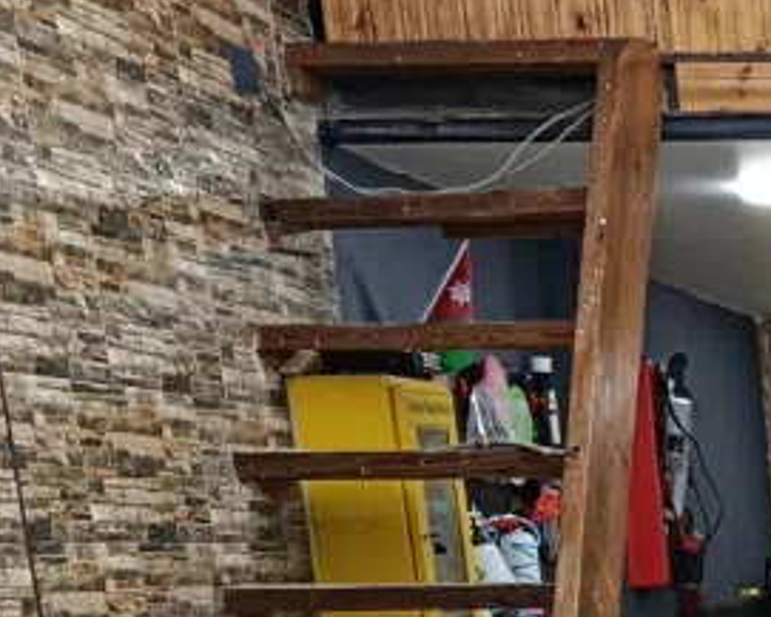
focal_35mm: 118
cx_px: 1448
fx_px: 2694
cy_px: 1429
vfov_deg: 11.2
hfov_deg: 14.2
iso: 411
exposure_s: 1/100
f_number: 1.7
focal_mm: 5.24
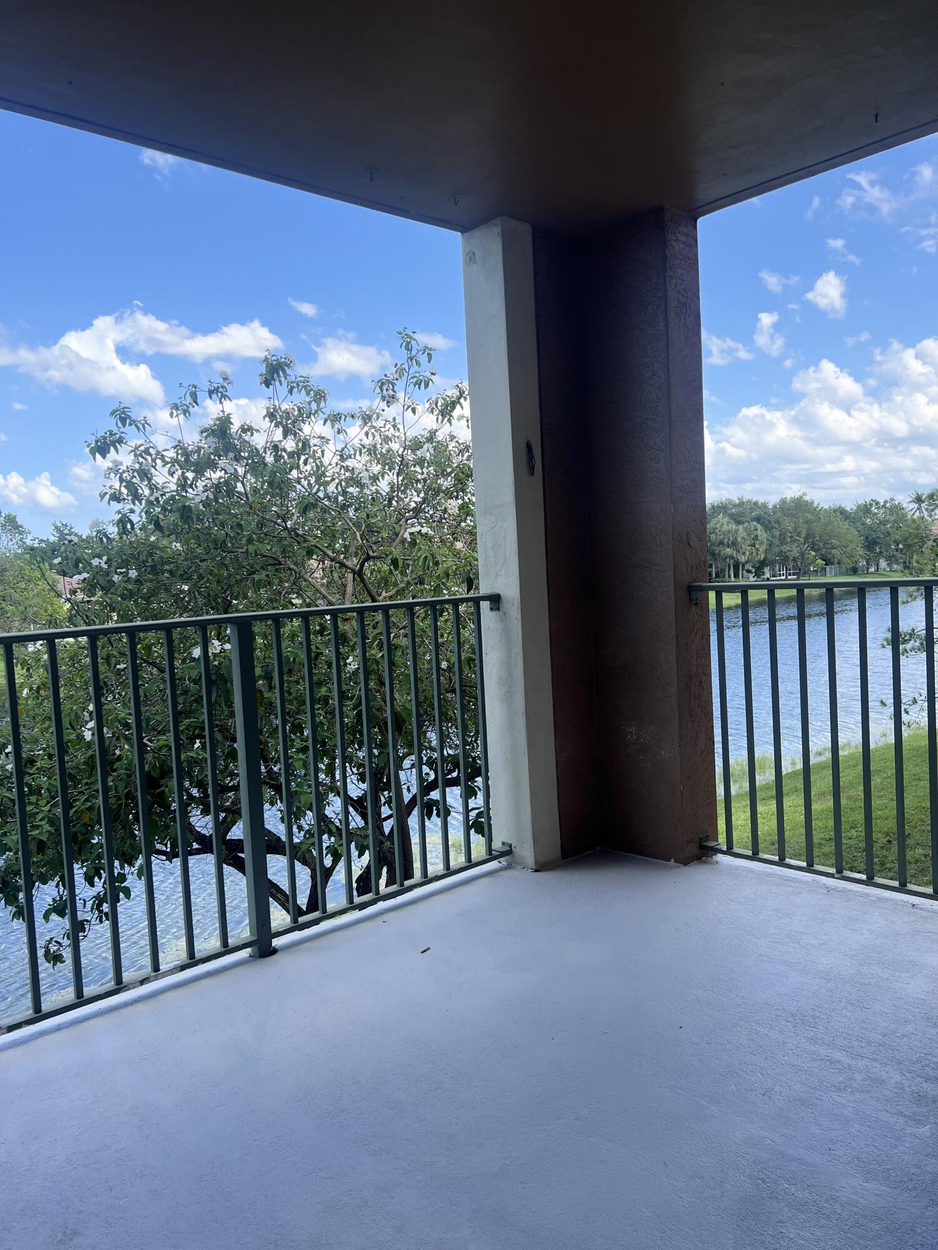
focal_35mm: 26
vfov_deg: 67.3
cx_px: 469
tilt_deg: -3.2
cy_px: 625
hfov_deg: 53.1
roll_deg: +3.1
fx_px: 939
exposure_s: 1/1531
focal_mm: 5.7
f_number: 1.5
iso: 50
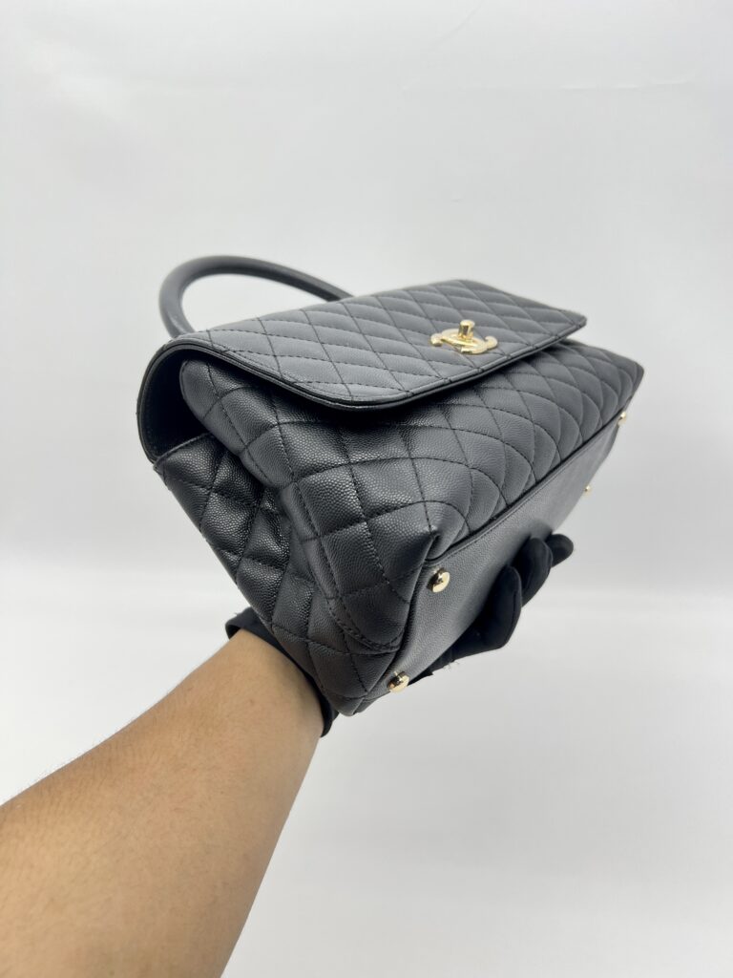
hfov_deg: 53.1
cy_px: 489
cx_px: 366
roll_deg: +0.4
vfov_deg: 67.3
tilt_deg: -24.7
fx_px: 734
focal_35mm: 26
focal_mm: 5.7
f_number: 1.5
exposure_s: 1/100
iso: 40
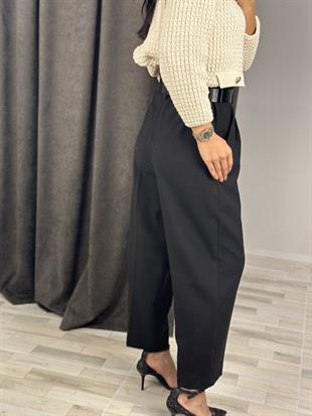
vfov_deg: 39.6
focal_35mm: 48
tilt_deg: -35.5
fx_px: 577
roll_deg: -0.1
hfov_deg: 30.3
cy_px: 208
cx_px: 156
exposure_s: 1/50
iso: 125
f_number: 1.78
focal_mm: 6.86
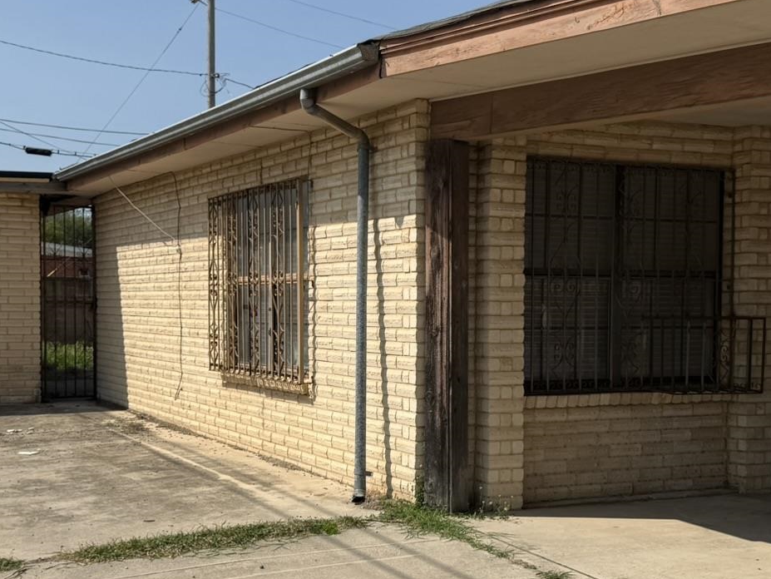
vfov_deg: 27.5
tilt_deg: -0.8
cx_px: 368
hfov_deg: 36.2
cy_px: 349
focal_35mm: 53
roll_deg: -0.5
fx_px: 1181
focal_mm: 6.76
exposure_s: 1/6711
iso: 80
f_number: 1.78
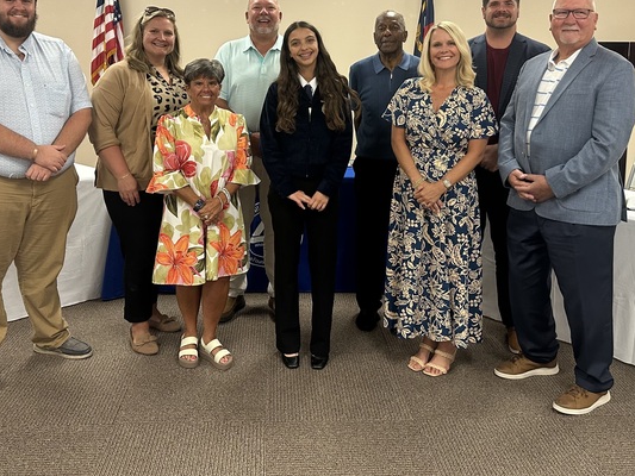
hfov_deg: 51.3
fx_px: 661
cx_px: 323
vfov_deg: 38.8
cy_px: 126
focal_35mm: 36
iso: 250
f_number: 1.78
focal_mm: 6.86
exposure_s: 1/60
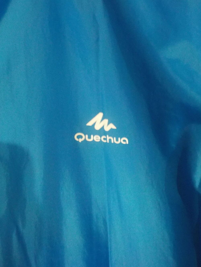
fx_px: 232
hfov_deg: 46.8
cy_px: 134
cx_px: 100
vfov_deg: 60.0
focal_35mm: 30
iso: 800
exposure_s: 1/6
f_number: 3.3
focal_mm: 4.1
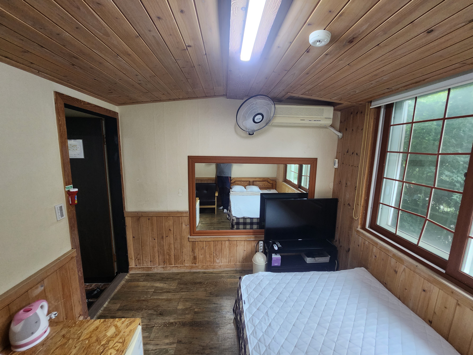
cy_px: 178
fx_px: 178
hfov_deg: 106.2
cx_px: 236
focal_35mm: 13
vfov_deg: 89.9
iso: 200
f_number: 2.2
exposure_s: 1/60
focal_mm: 1.7
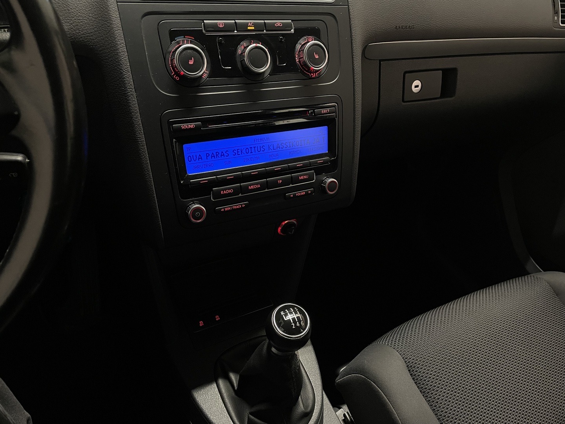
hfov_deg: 67.3
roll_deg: -12.4
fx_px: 424
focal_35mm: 26
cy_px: 212
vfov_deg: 53.1
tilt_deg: -41.9
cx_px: 282
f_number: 1.6
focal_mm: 4.2
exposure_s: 1/60
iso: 400
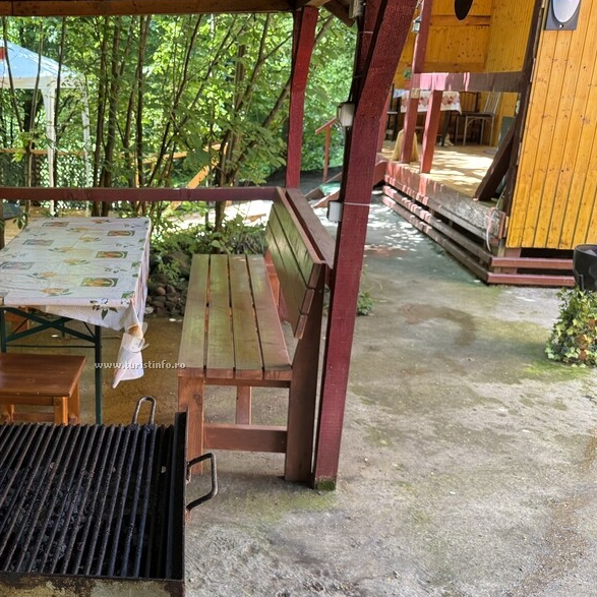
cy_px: 332
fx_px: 722
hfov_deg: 43.2
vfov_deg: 44.9
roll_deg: -1.3
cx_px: 135
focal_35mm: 37
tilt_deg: -17.7
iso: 125
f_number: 1.78
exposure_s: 1/121
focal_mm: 6.76
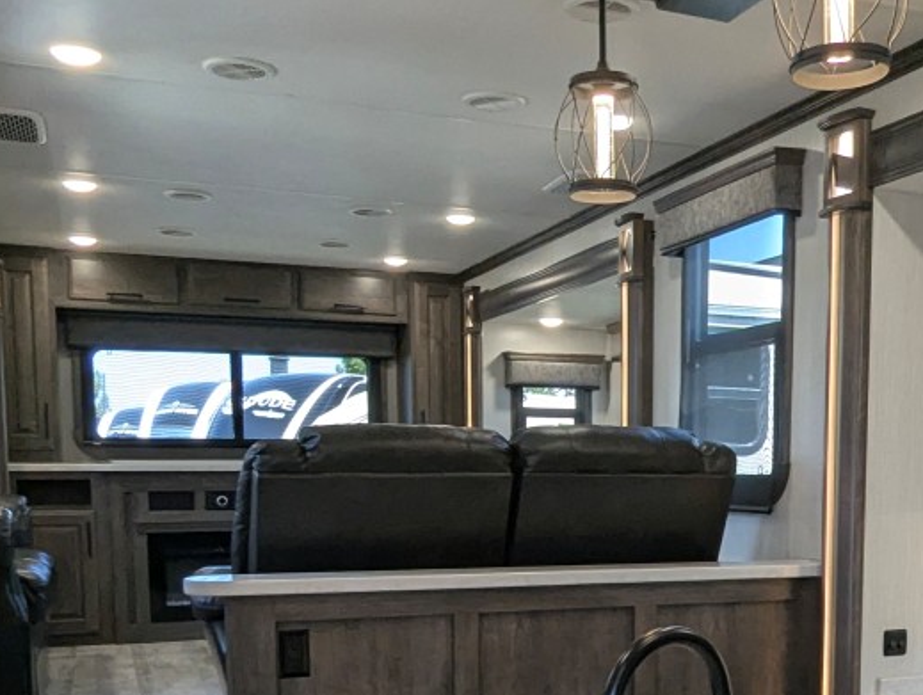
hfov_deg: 43.3
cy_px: 588
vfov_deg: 32.4
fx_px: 1148
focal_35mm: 43
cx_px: 606
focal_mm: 2.35
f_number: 2.2
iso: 205
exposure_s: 1/100
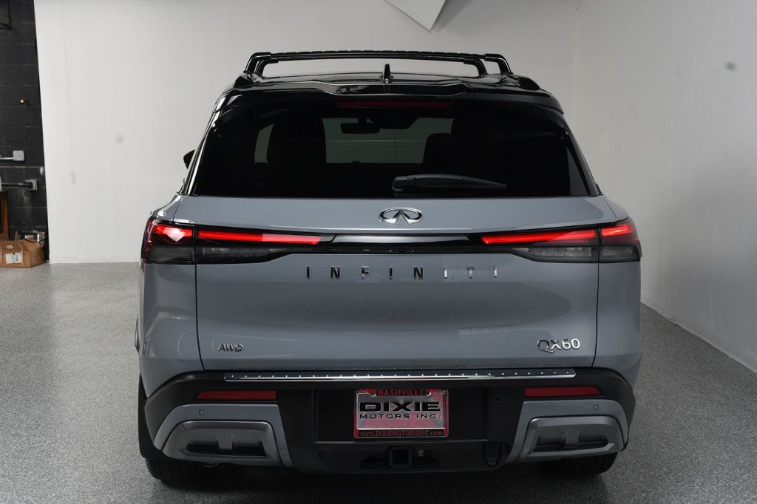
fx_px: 1009
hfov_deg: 41.1
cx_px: 378
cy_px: 252
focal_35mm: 48
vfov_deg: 28.1
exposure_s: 1/125
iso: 100
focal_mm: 32
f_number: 11
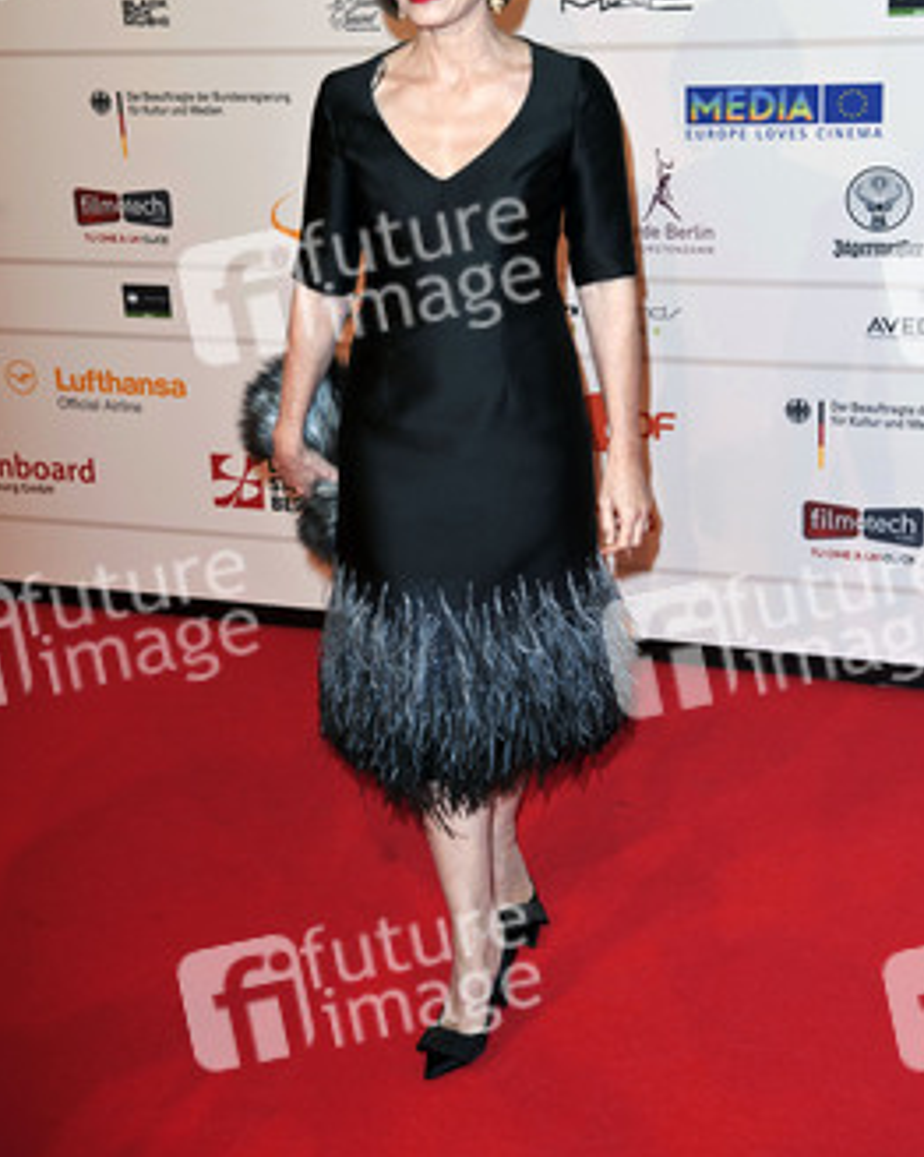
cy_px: 459
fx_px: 1882
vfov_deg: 34.1
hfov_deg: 27.6
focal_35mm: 55
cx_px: 464
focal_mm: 48
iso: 800
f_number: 5.6
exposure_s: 1/250
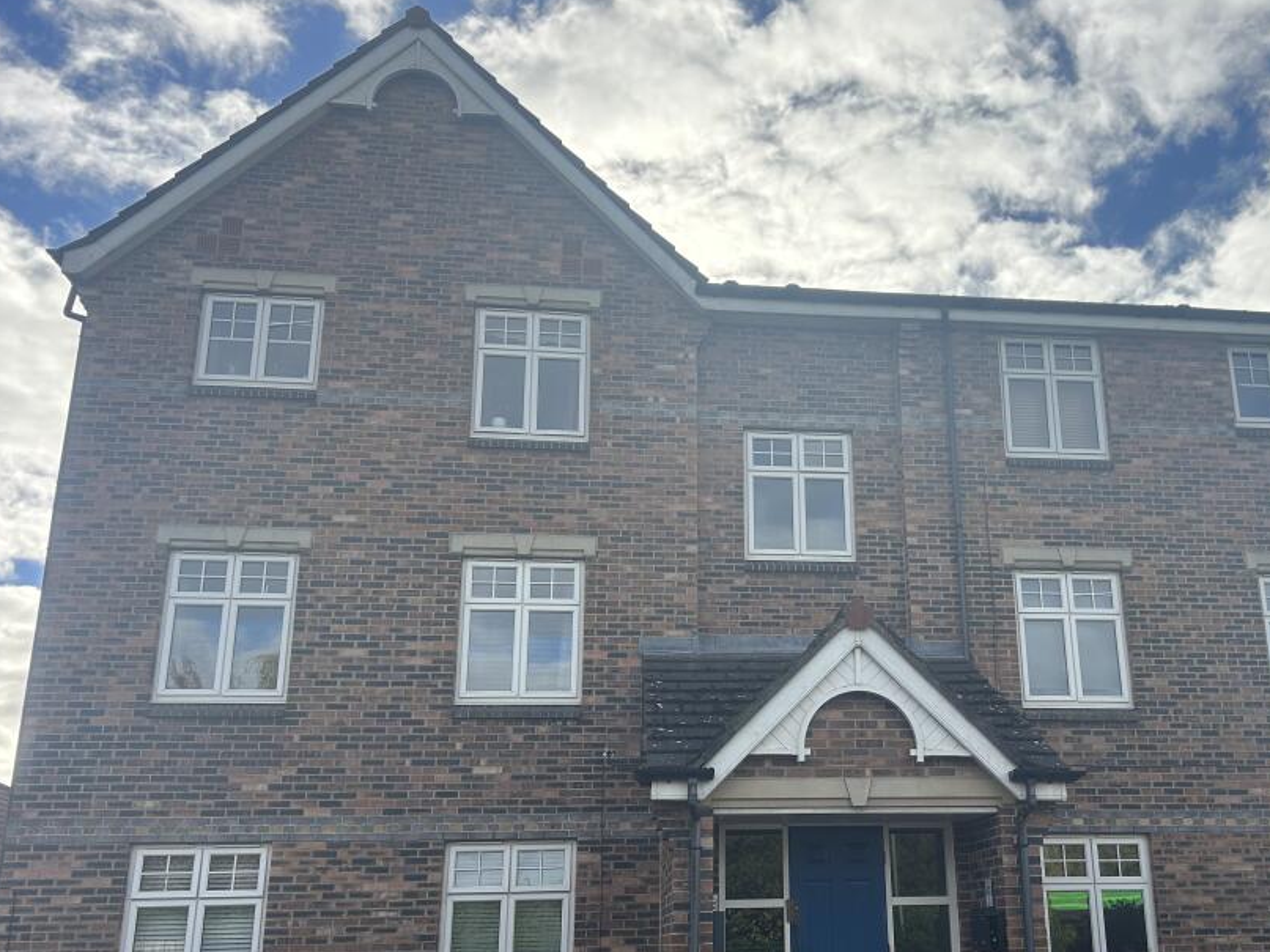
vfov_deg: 42.7
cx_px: 788
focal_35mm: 33
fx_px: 1211
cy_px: 587
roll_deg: +1.1
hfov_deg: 54.8
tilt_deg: +16.0
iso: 50
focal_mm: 5.7
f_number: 1.5
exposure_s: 1/2841
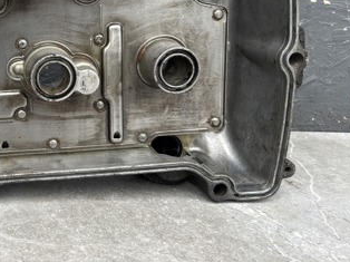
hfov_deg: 33.1
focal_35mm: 53
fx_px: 535
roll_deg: -1.0
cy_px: 49
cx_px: -2
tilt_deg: -13.1
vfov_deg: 26.9
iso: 50
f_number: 1.6
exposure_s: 1/121
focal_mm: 5.96
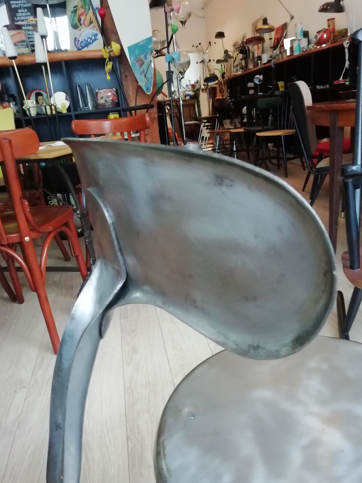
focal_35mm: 28
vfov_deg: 63.4
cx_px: 192
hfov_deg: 49.7
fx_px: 390
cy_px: 258
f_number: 2.2
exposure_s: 1/33.3
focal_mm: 3.46
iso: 400
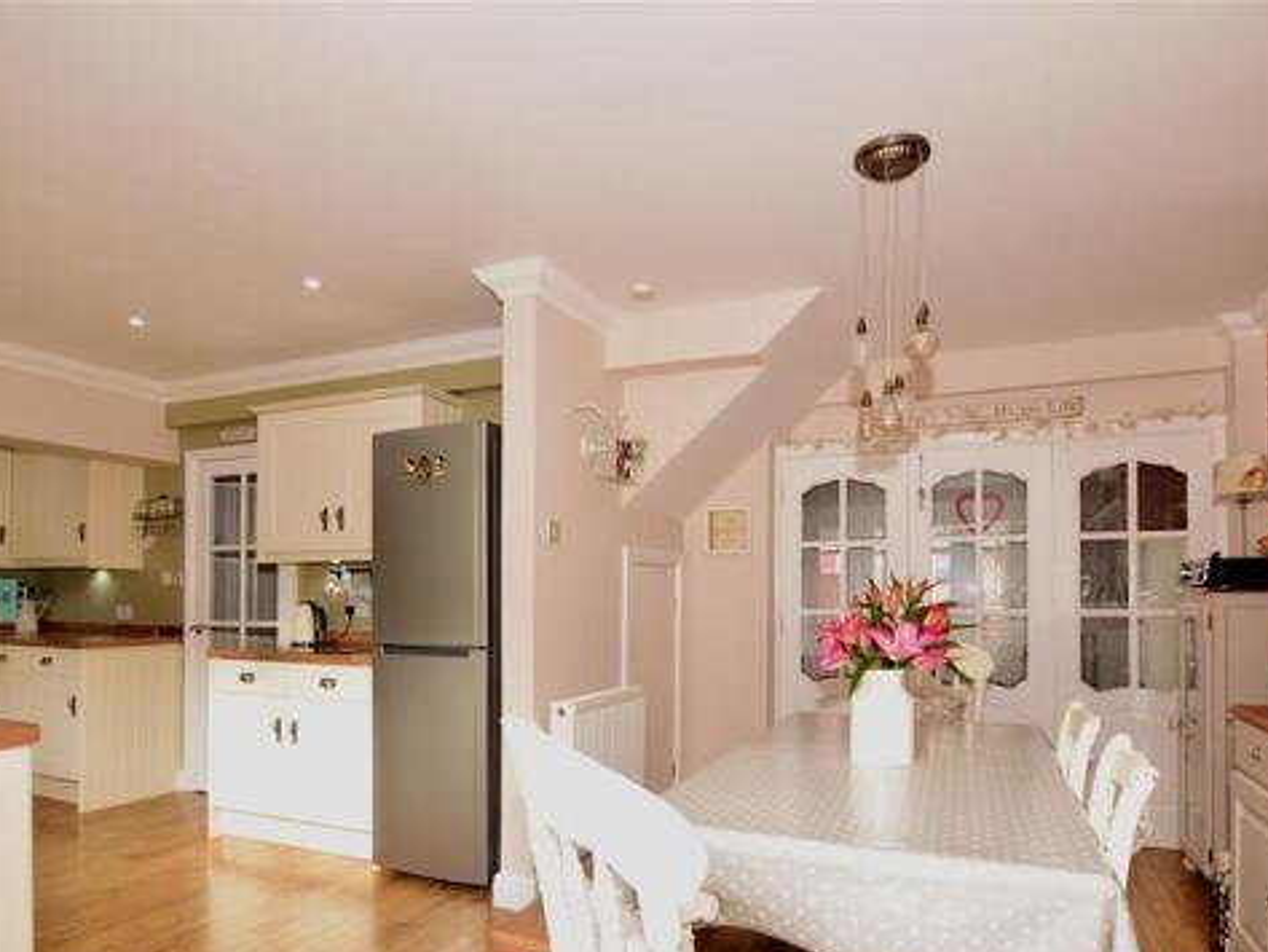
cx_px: 643
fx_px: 733
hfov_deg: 81.7
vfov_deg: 65.2
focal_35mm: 20
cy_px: 583
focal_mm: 10
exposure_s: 1/40
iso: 200
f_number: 5
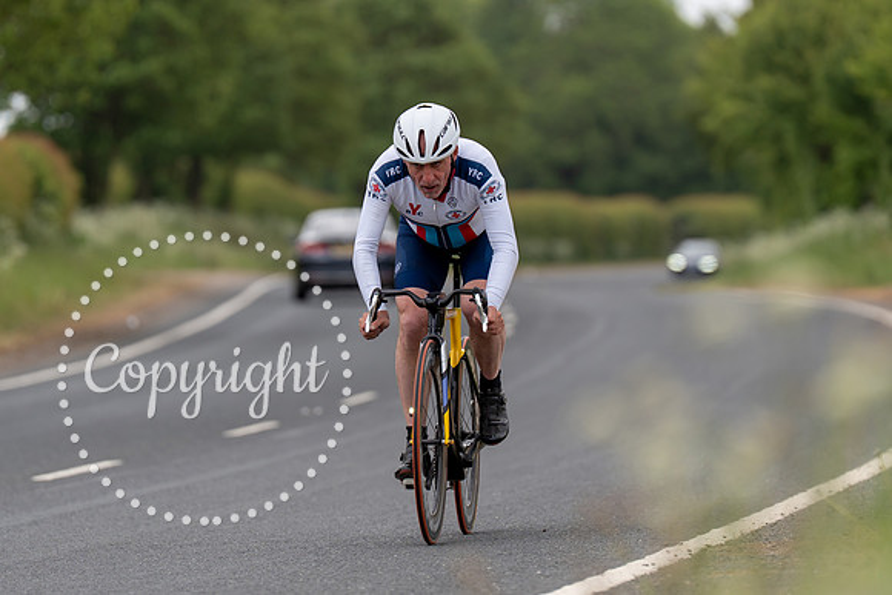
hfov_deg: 6.5
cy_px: 249
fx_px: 7832
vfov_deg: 4.4
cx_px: 449
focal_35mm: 316
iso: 160
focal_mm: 200
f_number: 3.2
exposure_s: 1/1250
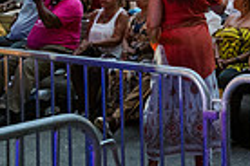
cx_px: 380
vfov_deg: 12.5
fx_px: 736
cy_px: -48
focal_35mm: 106
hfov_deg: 17.3
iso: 5000
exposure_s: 1/320
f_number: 3.5
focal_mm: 24
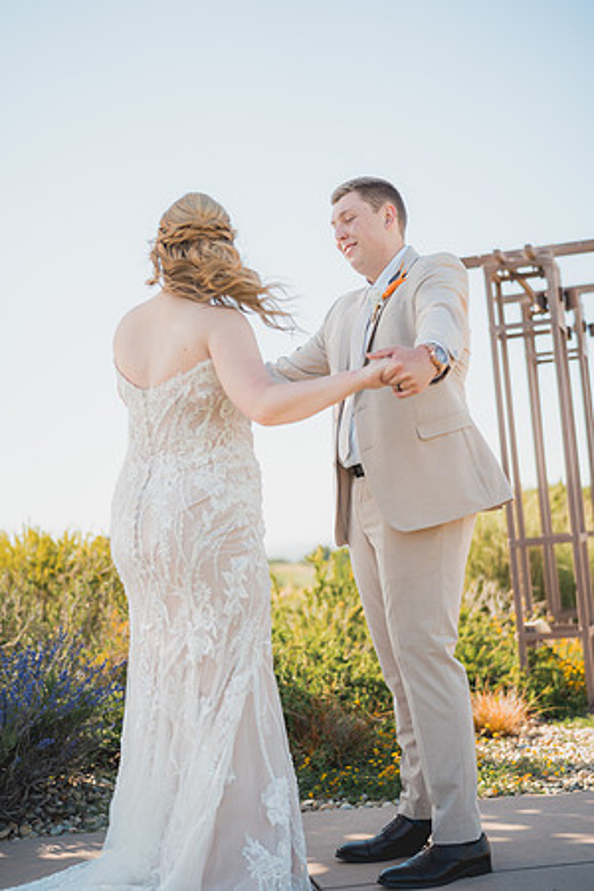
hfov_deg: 27.0
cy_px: 446
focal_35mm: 50
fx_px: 1237
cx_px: 297
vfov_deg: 39.6
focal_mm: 50
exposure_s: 1/2000
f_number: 1.8
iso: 125
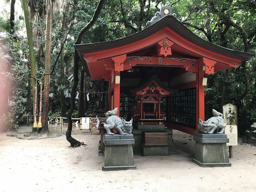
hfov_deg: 63.5
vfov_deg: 49.7
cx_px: 128
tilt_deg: +2.8
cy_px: 96
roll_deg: +1.0
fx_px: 207
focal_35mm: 28
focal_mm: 3.99
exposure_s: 1/30
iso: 40
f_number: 1.8
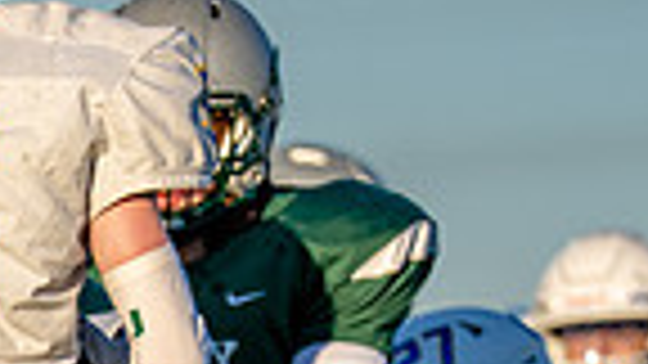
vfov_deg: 1.1
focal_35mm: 1140
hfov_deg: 1.9
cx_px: -497
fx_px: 19588
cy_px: 686
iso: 160
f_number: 2.8
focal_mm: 200
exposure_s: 1/2500
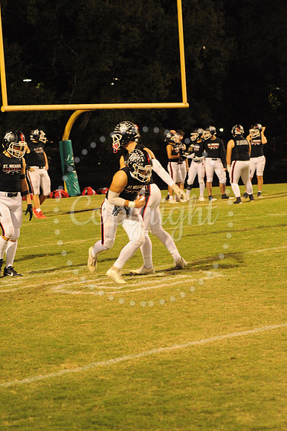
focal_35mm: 112
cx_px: 144
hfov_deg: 12.2
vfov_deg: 18.3
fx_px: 1341
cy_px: 216
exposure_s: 1/125
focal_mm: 112
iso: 6400
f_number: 6.3
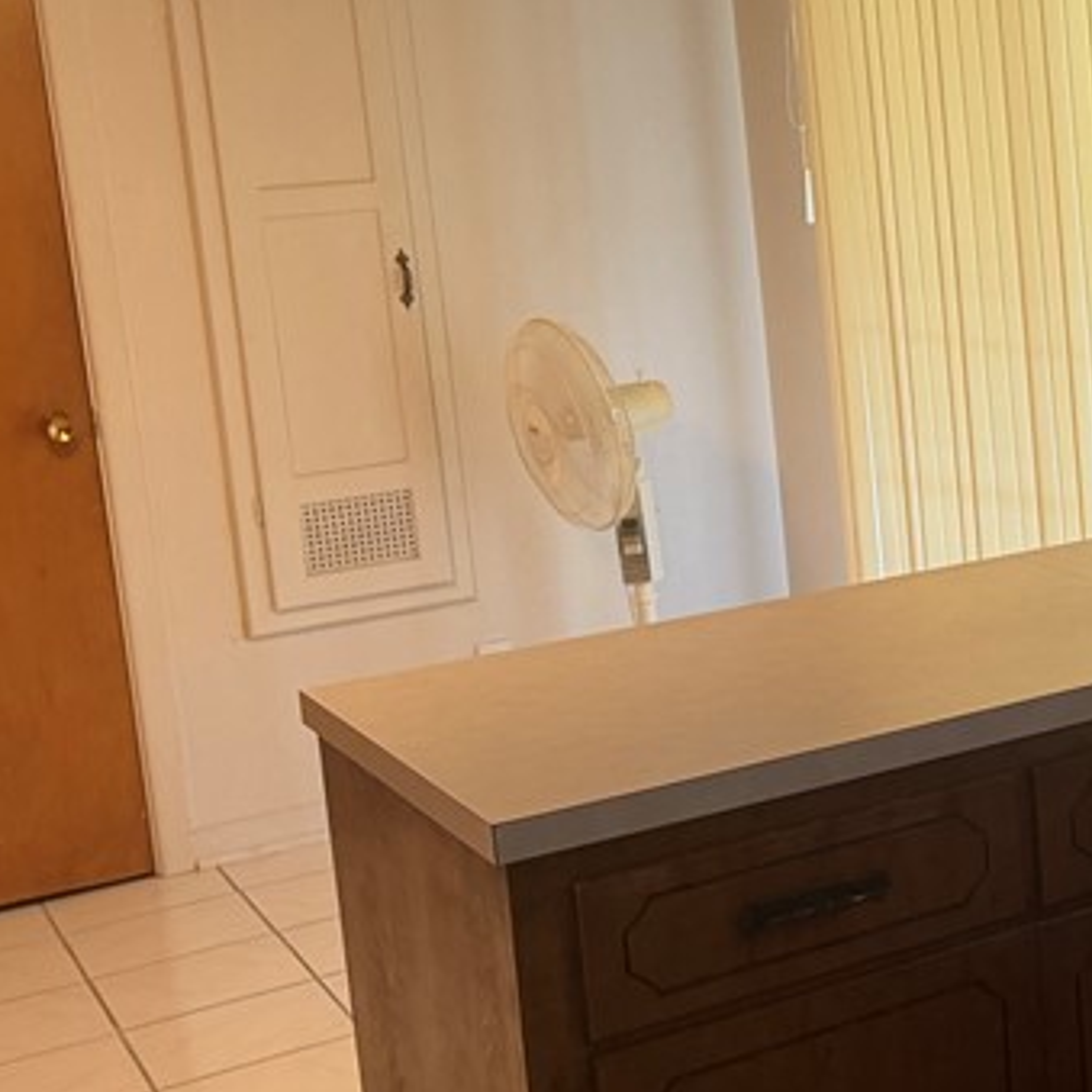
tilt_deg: -6.9
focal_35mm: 64
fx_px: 2284
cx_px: 1382
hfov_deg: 23.9
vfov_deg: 26.8
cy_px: 380
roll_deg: +3.9
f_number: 1.78
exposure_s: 1/60
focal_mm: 6.76
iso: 250
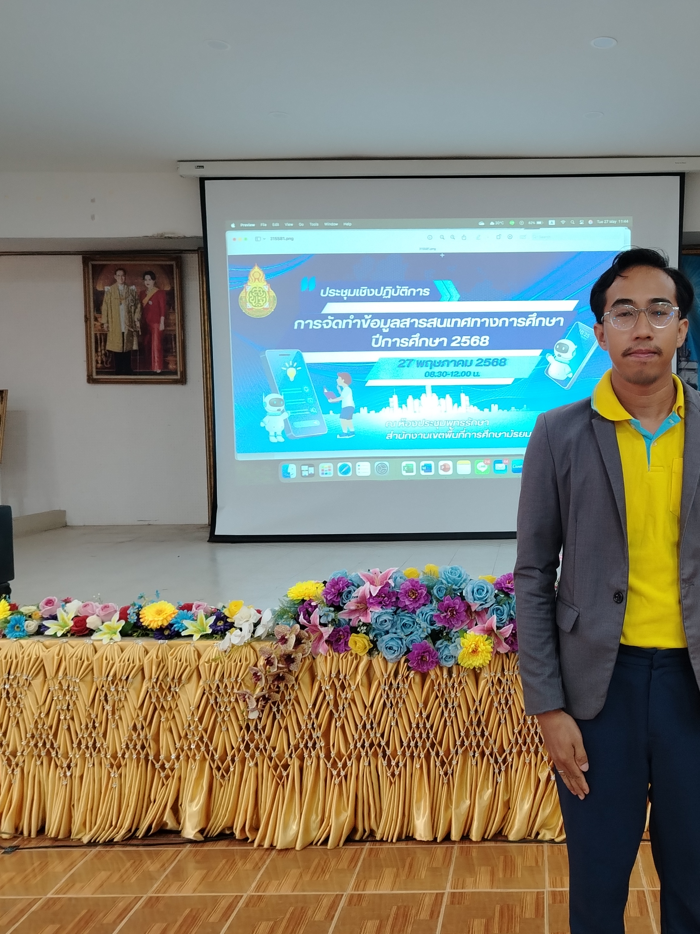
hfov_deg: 41.4
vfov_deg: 55.3
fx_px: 890
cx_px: 543
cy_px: 476
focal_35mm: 33
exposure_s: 1/33.3
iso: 624
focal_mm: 5.25
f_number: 1.75
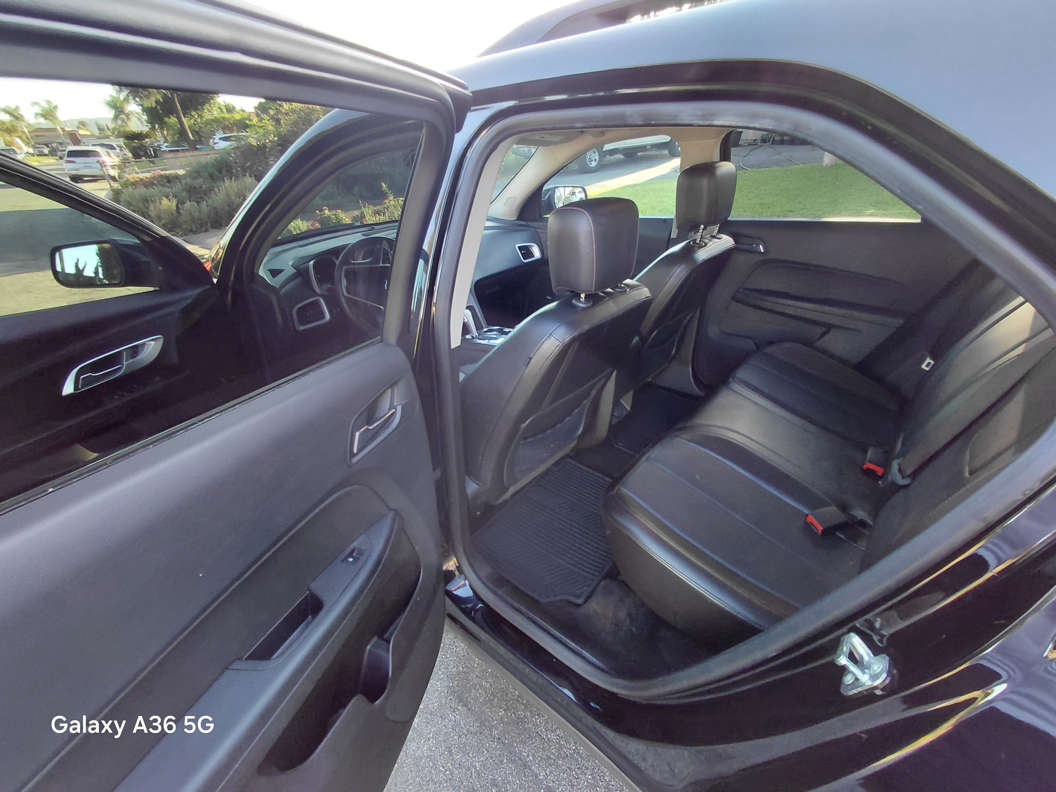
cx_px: 528
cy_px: 396
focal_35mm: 16
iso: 100
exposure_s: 1/50
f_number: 2.2
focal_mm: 1.64
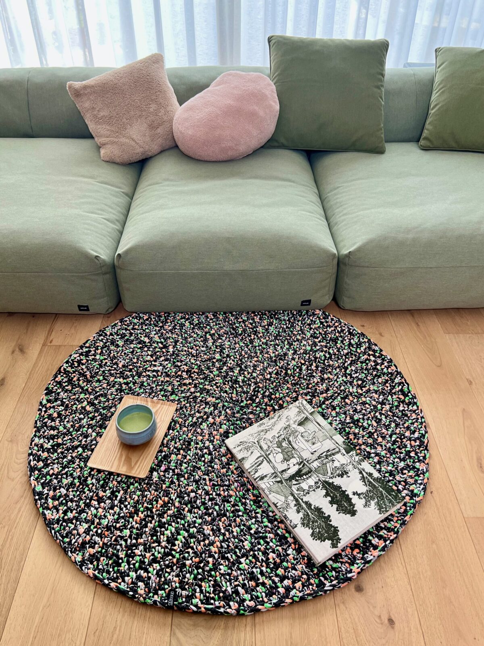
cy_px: 323
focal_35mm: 26
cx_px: 242
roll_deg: +0.3
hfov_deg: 53.1
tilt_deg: -39.5
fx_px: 485
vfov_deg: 67.3
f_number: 1.5
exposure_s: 1/116
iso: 125
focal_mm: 5.7
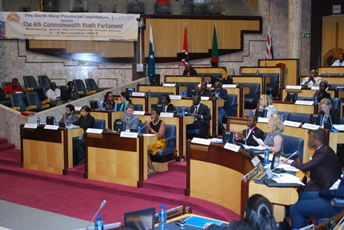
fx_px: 459
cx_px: 172
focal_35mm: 48
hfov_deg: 41.1
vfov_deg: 28.2
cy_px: 115
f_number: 4.8
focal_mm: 32
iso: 1100
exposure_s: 1/60
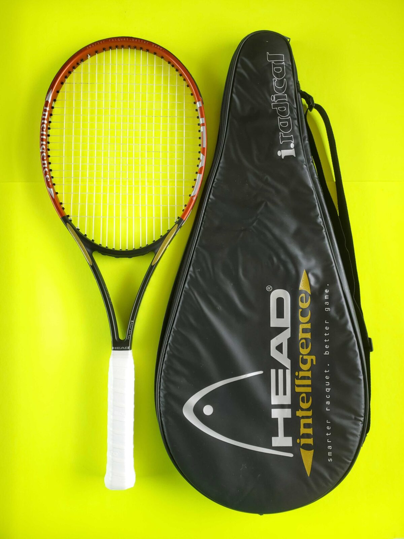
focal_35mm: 26
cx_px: 202
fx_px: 405
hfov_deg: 53.1
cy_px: 270
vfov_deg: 67.3
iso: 50
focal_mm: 4.3
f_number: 1.5
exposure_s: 1/6
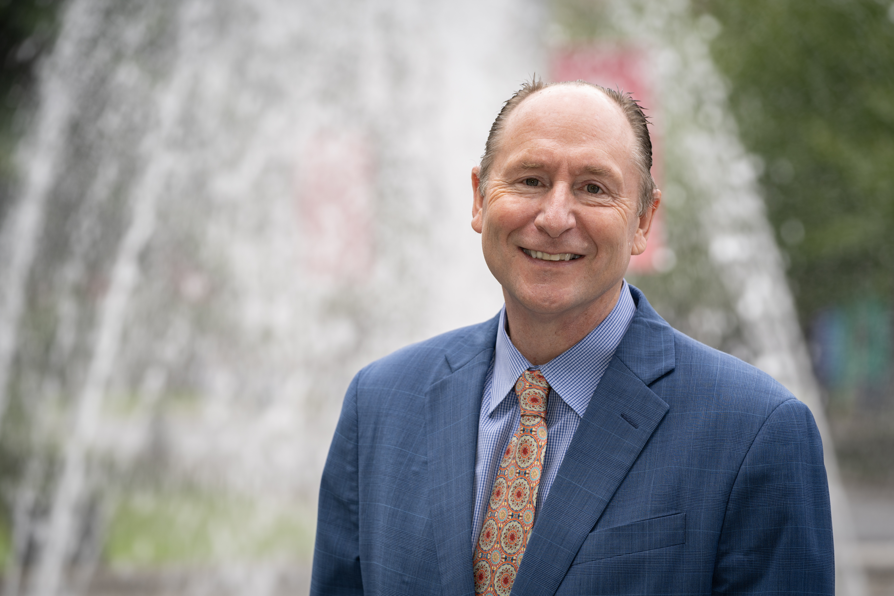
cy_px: 298
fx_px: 3576
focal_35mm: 144
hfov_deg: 14.3
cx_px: 447
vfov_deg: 9.5
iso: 125
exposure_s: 1/250
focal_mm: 144
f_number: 4.5
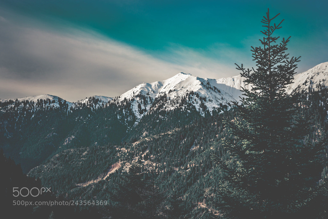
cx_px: 164
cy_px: 110
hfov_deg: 39.6
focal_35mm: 50
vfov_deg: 27.0
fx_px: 456
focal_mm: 50
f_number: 8
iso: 100
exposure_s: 1/400
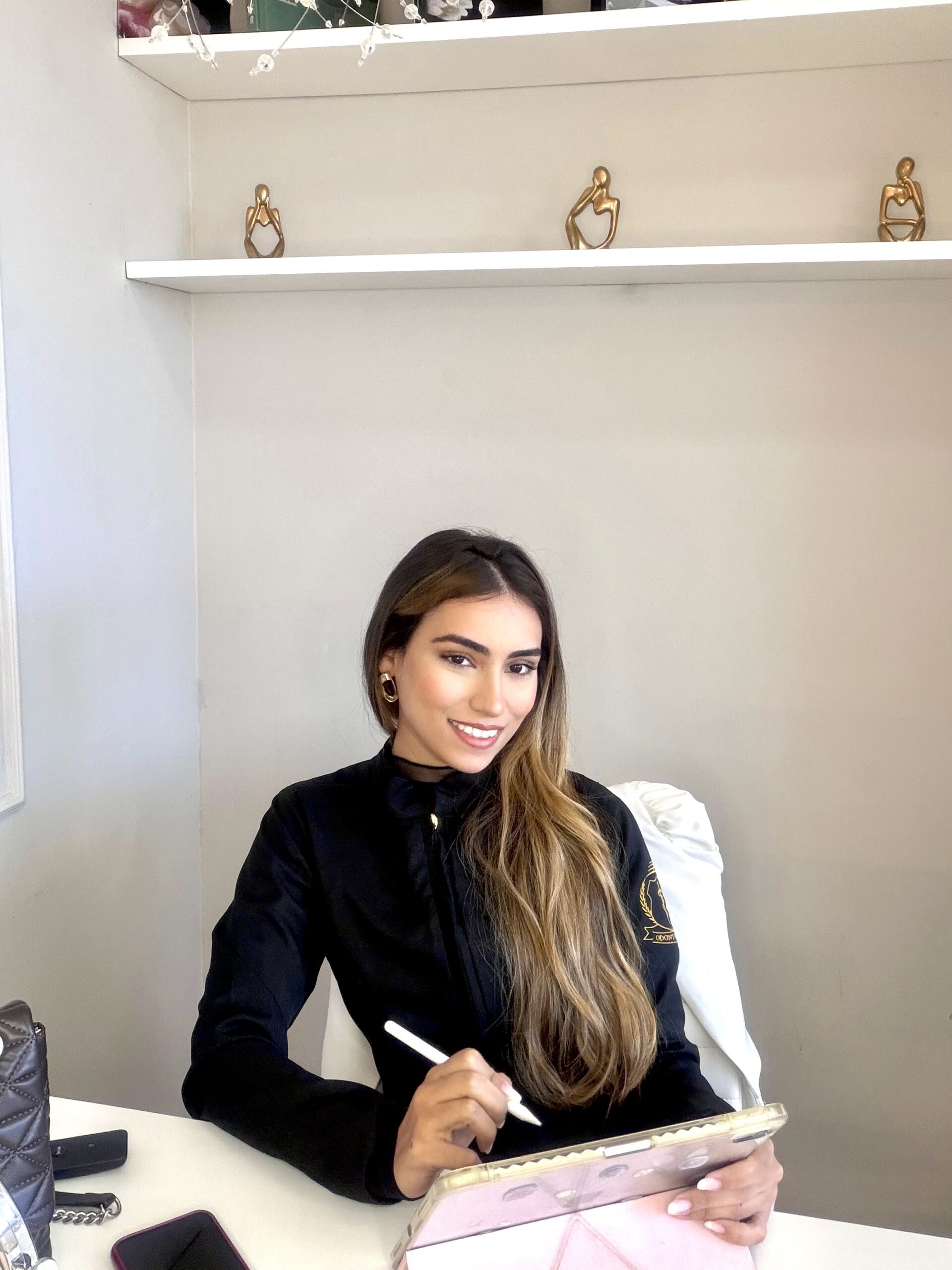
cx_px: 476
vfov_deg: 60.0
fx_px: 1100
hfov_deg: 46.8
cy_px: 635
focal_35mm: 30
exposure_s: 1/60
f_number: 1.9
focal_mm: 2.71
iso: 100
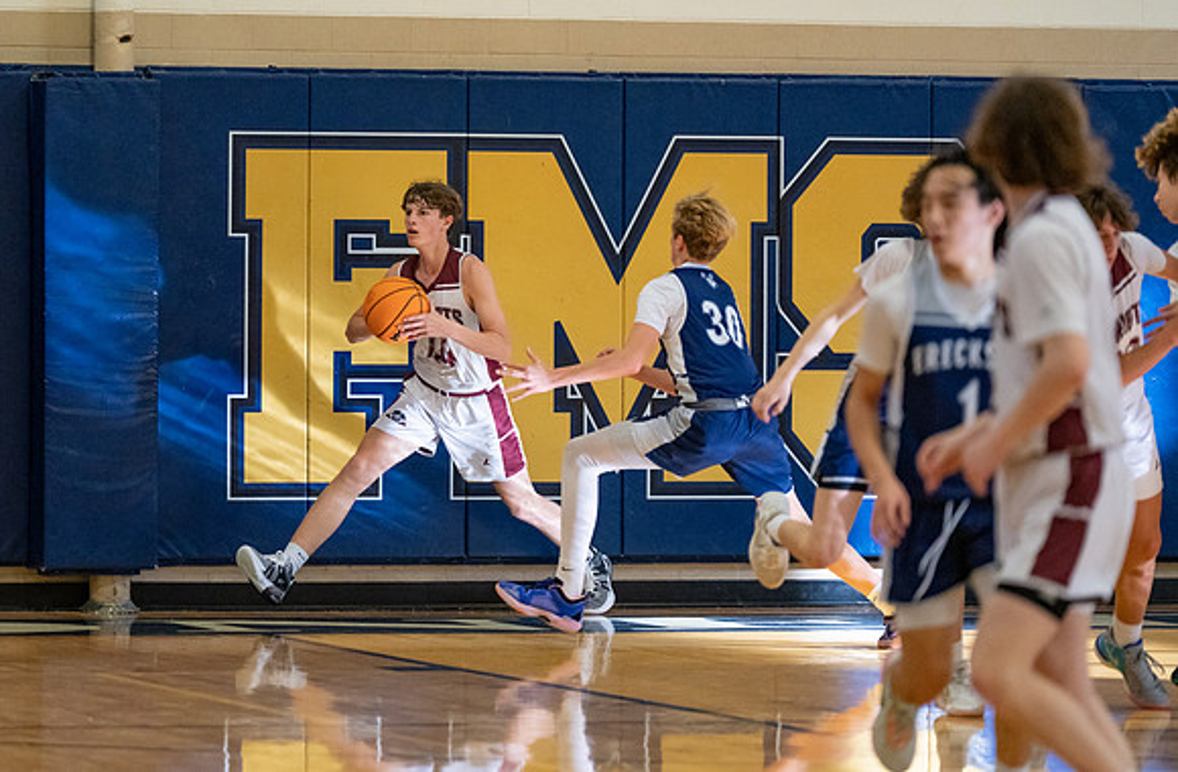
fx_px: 8187
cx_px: 475
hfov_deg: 8.2
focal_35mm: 252
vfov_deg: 5.4
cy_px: 305
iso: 5000
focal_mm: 200
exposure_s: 1/1000
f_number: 2.8
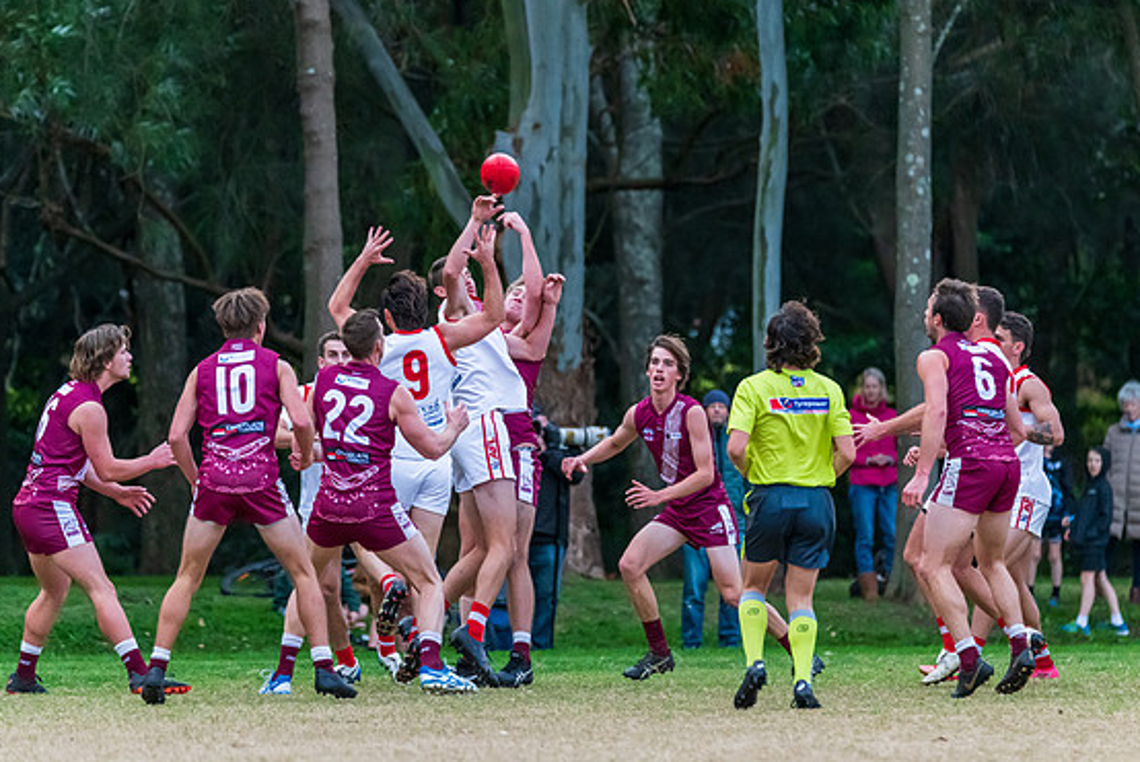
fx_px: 12894
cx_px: 633
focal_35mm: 407
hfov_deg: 5.1
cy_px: 356
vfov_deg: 3.4
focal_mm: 360
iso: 3200
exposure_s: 1/1250
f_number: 6
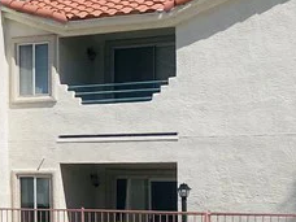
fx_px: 1000
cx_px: -362
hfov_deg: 13.4
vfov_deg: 12.6
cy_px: 160
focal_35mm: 117
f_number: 1.8
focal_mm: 4.25
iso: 32
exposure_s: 1/6410
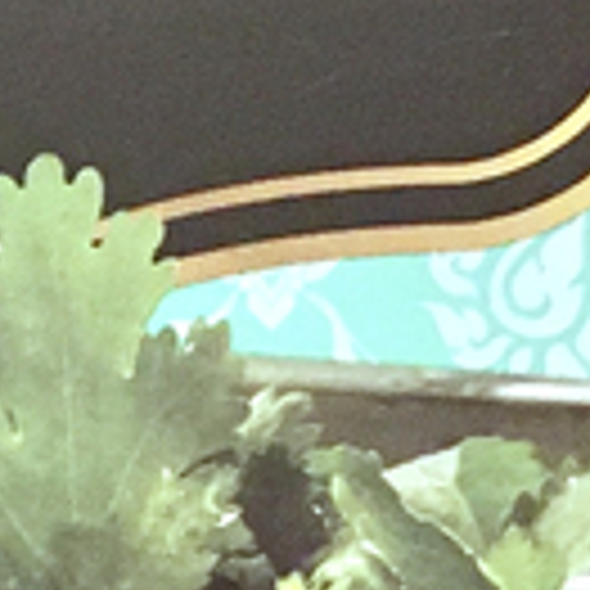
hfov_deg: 7.1
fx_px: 4512
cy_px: 676
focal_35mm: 234
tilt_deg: -59.0
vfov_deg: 7.4
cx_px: -743
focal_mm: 4.15
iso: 200
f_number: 2.2
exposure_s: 1/15
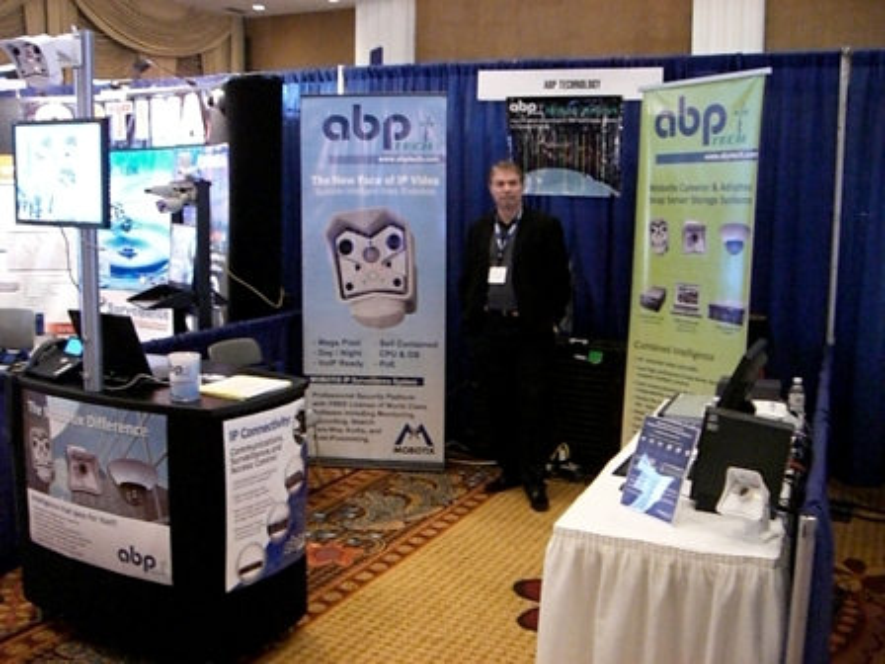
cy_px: 332
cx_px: 442
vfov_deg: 37.7
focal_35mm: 38
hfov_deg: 49.0
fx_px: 972
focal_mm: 6.2
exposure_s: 1/15
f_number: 2.7
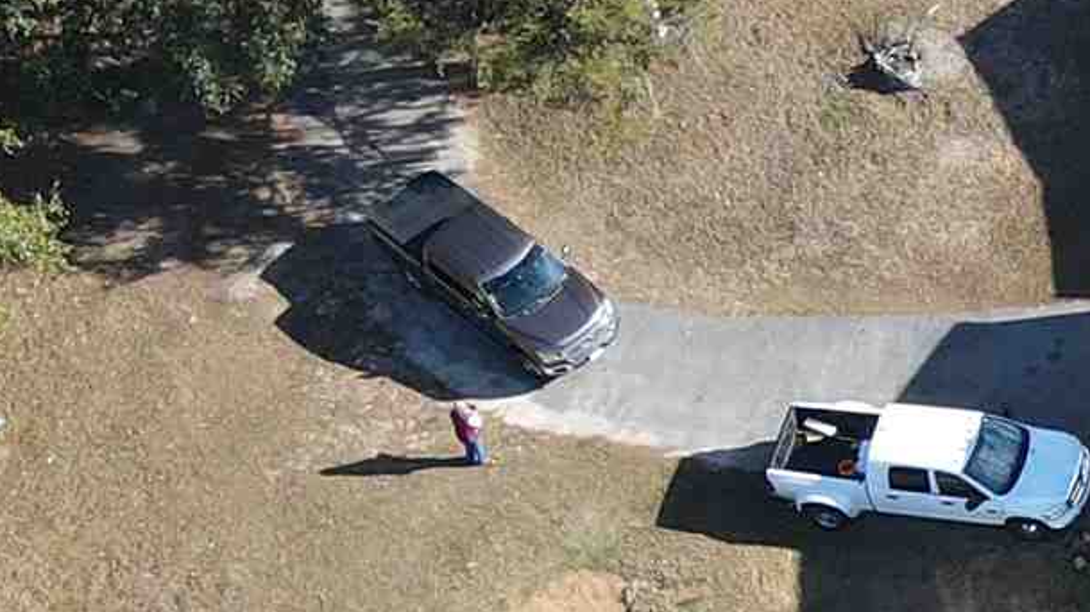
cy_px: 818
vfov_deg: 9.0
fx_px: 3814
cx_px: 1910
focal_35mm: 132
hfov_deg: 14.5
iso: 100
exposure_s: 1/240
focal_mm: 4.5
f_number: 2.8
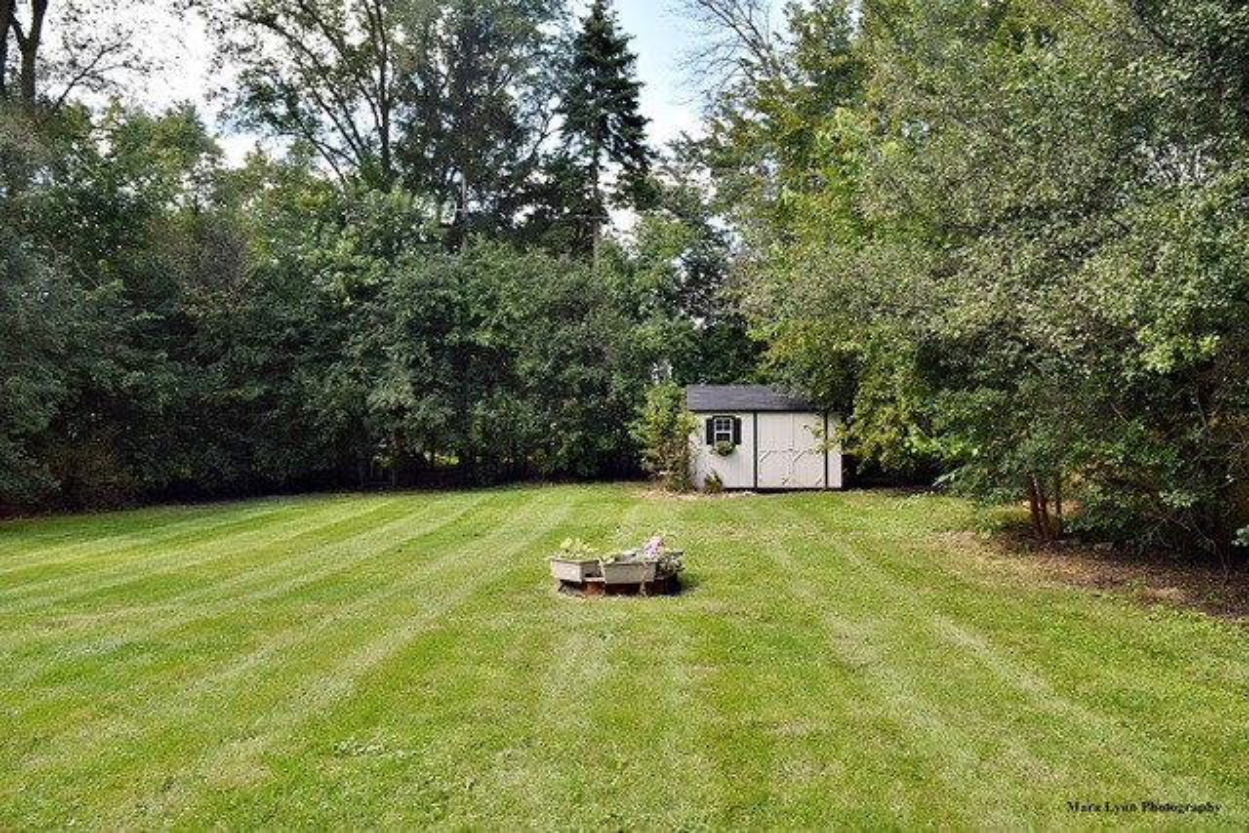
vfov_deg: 48.0
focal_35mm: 27
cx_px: 624
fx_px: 937
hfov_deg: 67.4
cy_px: 416
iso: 100
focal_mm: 18
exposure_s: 1/125
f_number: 5.6
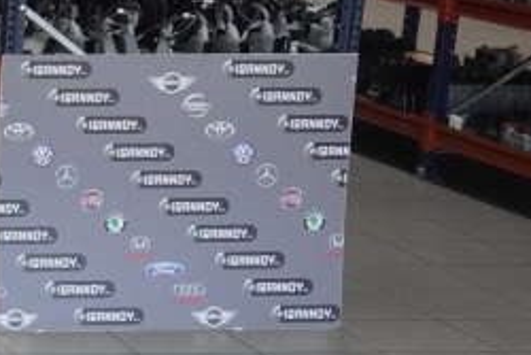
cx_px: -578
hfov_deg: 13.1
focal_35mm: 132
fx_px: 1948
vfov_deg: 10.3
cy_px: 352
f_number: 4
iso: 1600
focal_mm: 20
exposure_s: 1/160
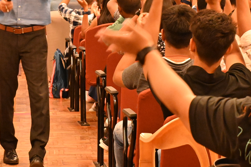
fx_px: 1213
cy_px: 16
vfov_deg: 7.9
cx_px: 54
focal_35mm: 174
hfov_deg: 11.8
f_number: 8
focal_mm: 50
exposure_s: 1/50
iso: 6400
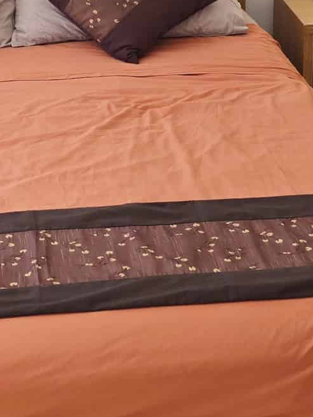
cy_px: -40
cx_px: 91
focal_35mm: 90
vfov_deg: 20.7
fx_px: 1084
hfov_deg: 16.4
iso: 50
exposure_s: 1/100
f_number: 1.7
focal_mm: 6.3
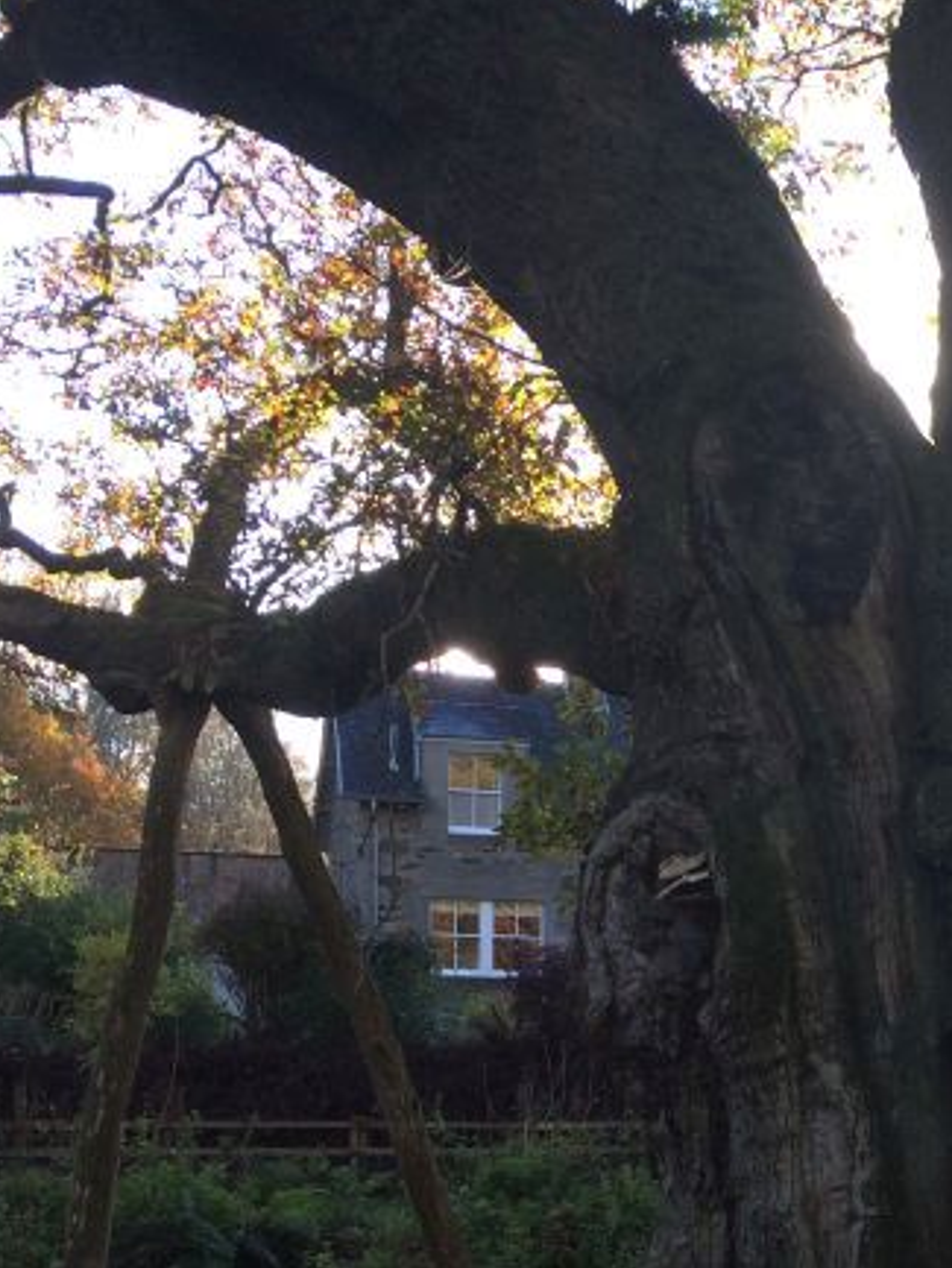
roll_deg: +2.2
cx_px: 1210
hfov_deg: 20.2
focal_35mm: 67
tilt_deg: +3.2
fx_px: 2456
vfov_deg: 28.1
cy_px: 1084
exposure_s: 1/200
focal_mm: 4.15
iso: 32
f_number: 2.2
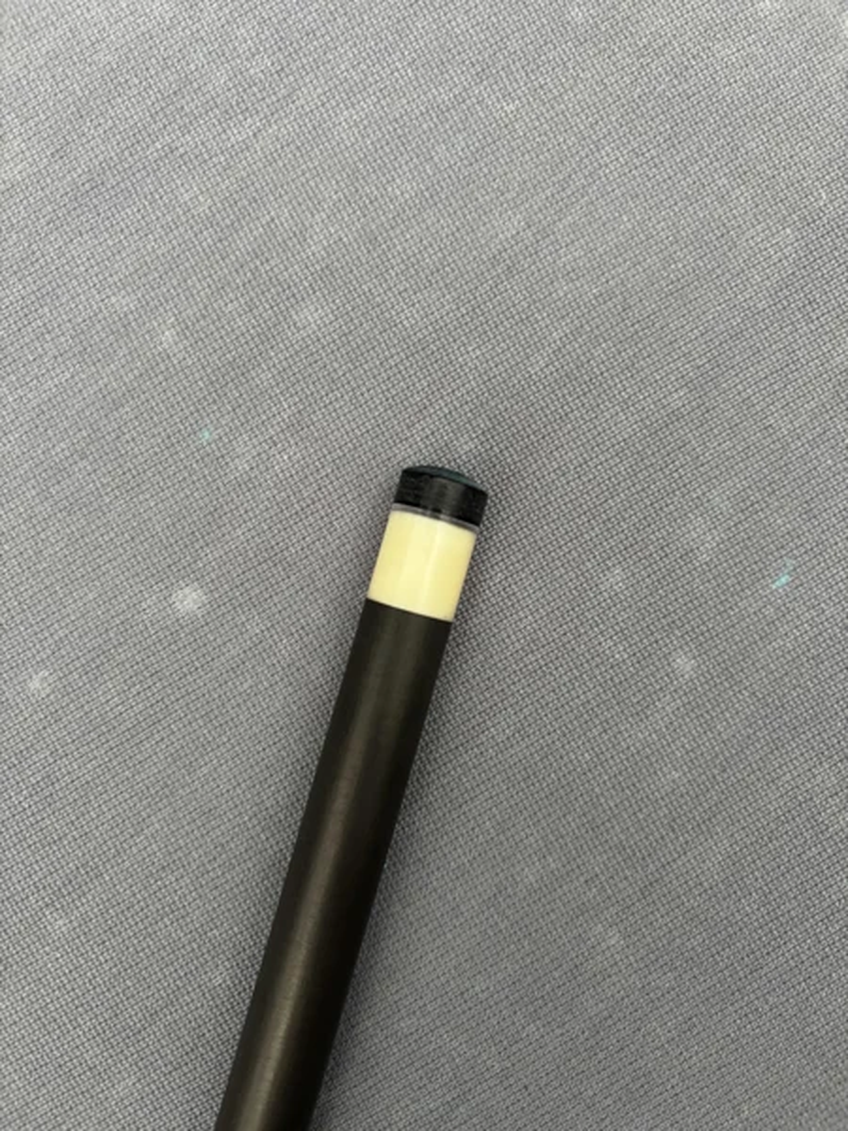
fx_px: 849
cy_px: 566
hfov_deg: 53.1
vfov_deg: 67.3
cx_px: 424
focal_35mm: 26
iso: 320
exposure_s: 1/60
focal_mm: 5.96
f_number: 1.6
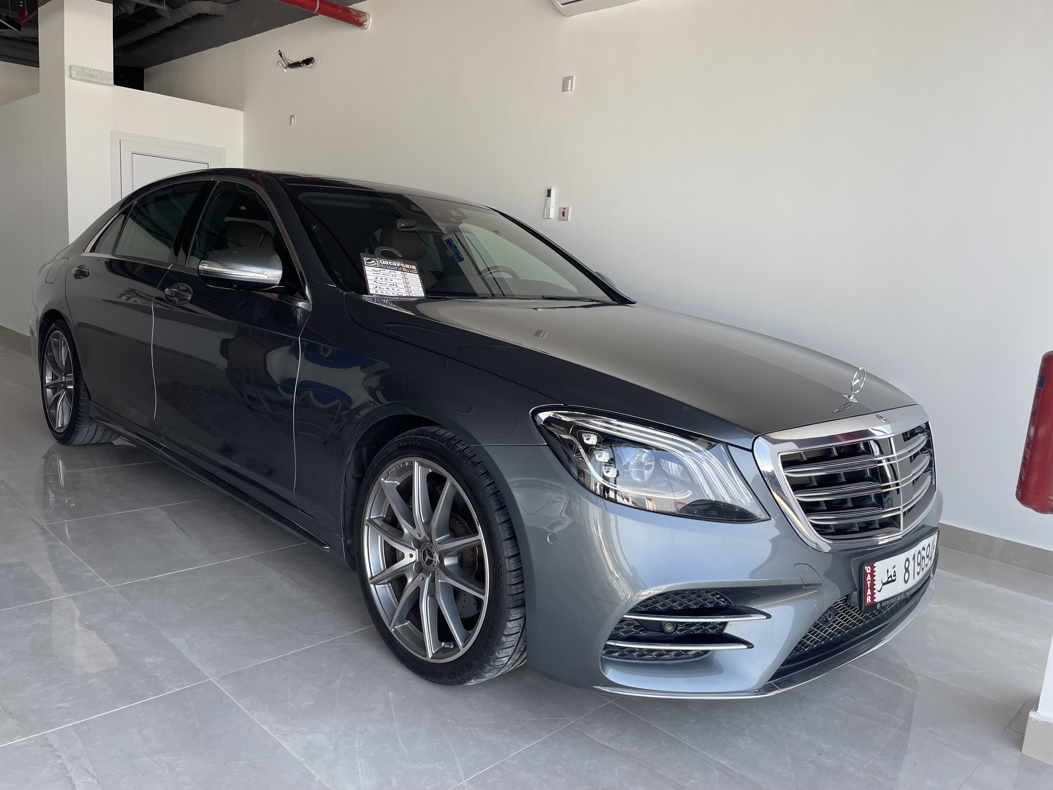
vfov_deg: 53.1
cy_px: 395
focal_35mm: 26
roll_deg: -3.9
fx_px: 791
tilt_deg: -10.3
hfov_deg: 67.3
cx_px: 526
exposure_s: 1/291
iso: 32
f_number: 1.6
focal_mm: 4.2
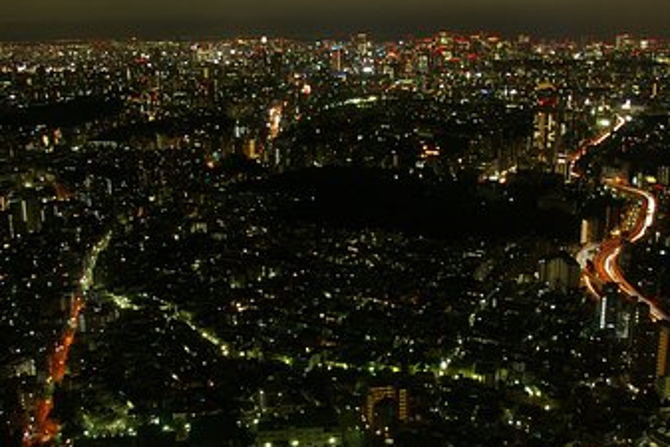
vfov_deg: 32.7
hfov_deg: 47.0
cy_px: 237
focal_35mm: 41
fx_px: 763
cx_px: 412
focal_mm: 18
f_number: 11
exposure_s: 3
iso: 400
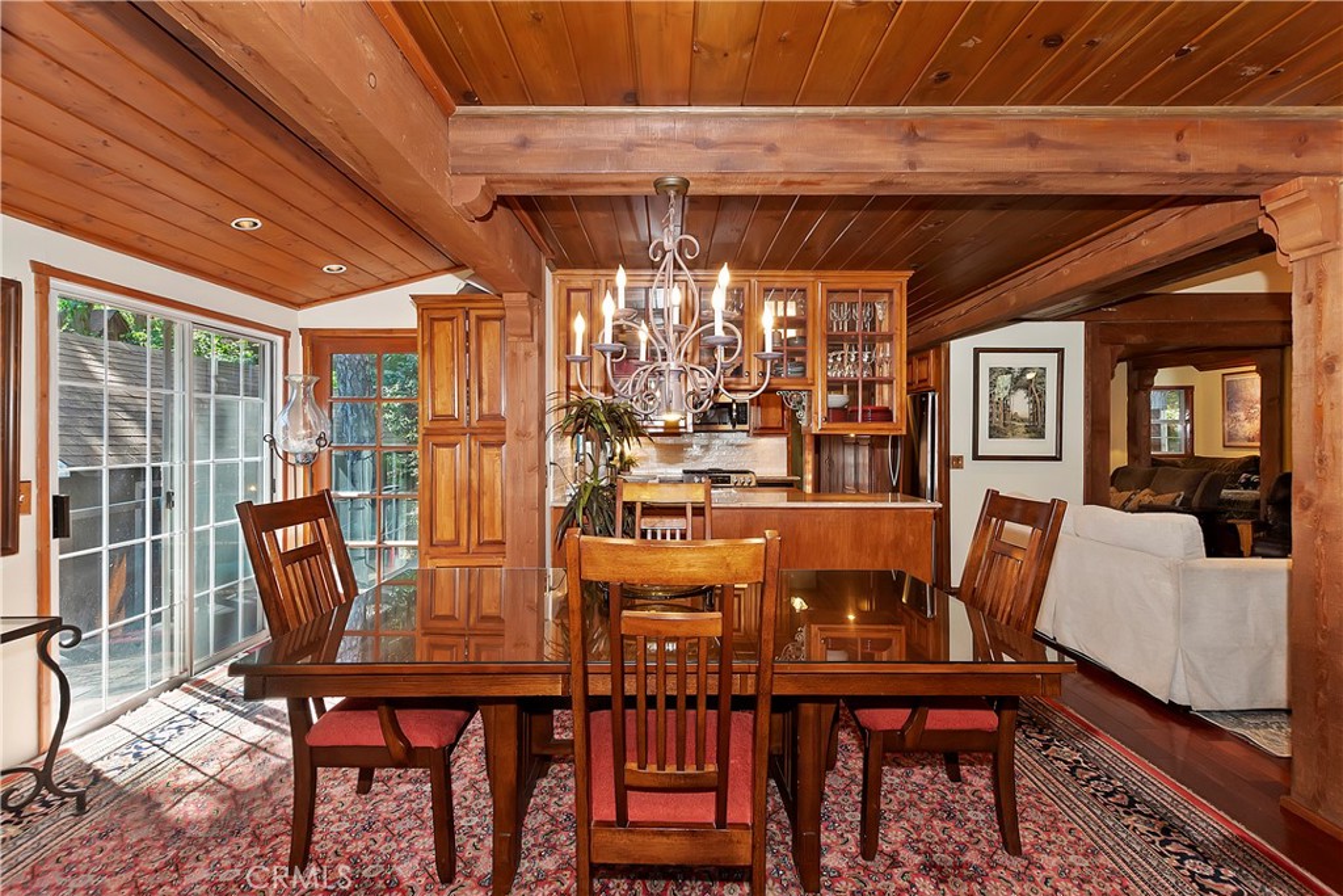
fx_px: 560
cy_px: 448
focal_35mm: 15
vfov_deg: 77.3
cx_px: 672
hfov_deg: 100.4
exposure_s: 1/30
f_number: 8
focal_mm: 10
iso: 400
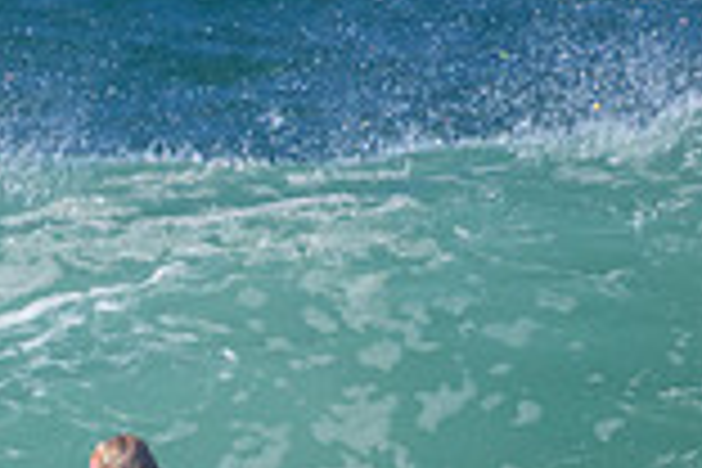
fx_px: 57969
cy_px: 664
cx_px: -153
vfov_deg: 0.5
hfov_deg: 0.7
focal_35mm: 2973
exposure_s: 1/2000
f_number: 11
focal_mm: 800
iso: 1100
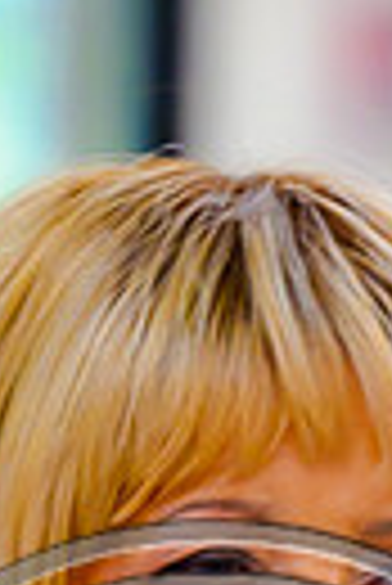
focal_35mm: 648
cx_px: 292
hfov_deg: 2.1
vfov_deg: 3.2
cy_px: 872
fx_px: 10555
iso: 2800
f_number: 2.8
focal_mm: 110
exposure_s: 1/200
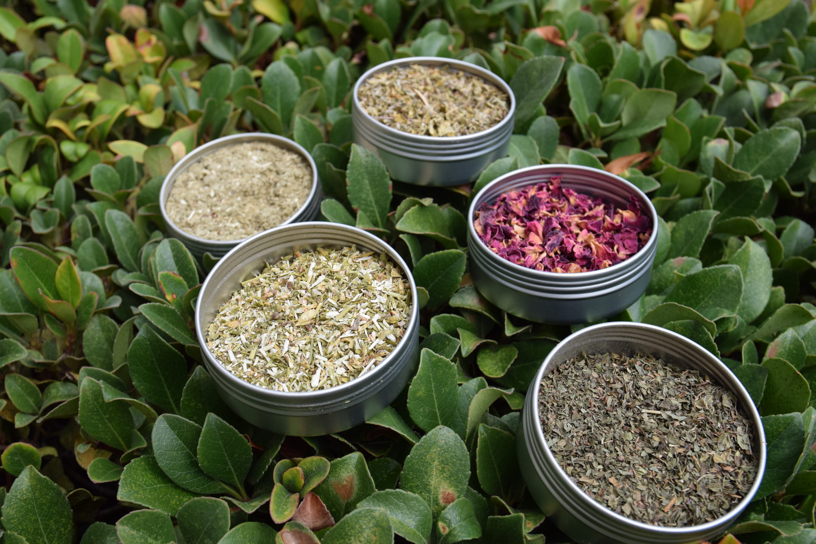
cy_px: 272
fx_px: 884
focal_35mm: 39
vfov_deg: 34.2
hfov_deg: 49.6
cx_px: 408
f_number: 7.1
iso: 200
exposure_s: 1/320
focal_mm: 26
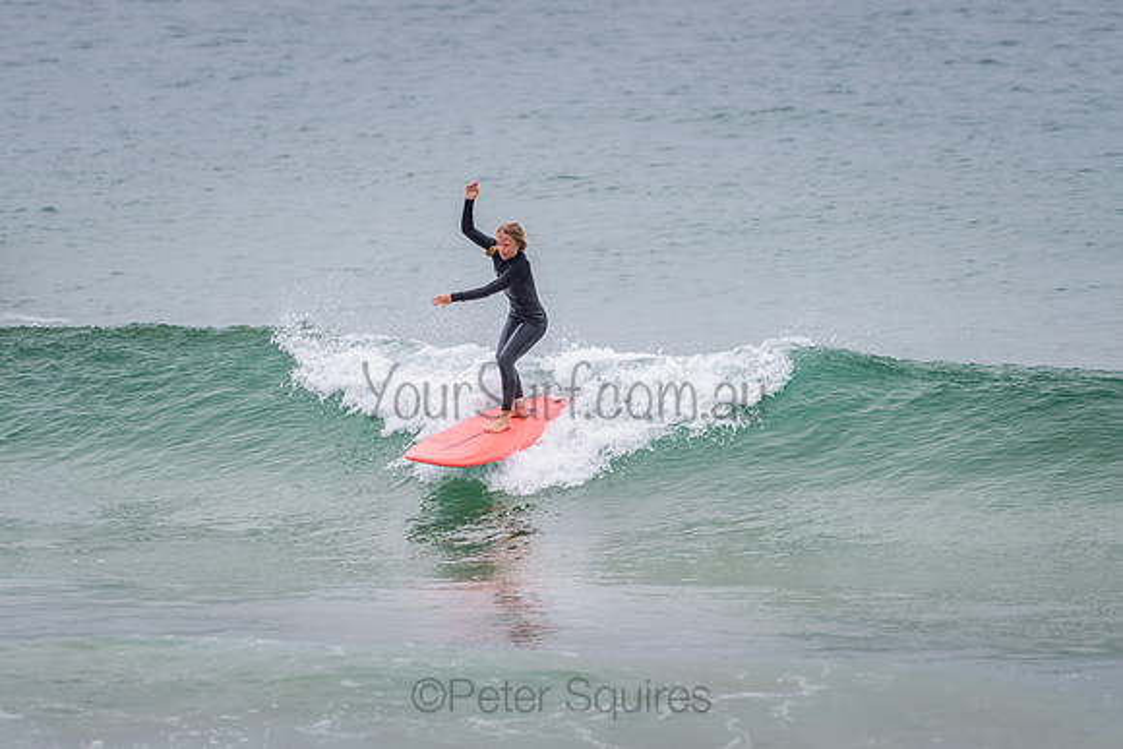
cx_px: 562
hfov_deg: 3.4
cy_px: 374
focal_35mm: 613
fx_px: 19136
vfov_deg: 2.2
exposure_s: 1/1000
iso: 400
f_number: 5.6
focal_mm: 500
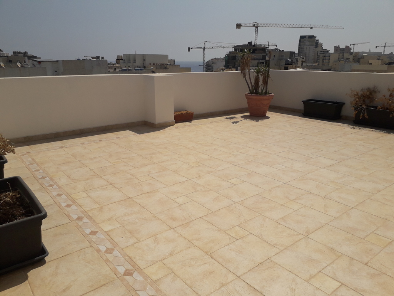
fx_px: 307
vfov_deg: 51.4
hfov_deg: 65.3
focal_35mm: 27
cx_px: 197
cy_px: 148
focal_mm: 3.6
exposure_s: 1/6098
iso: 40
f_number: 1.9
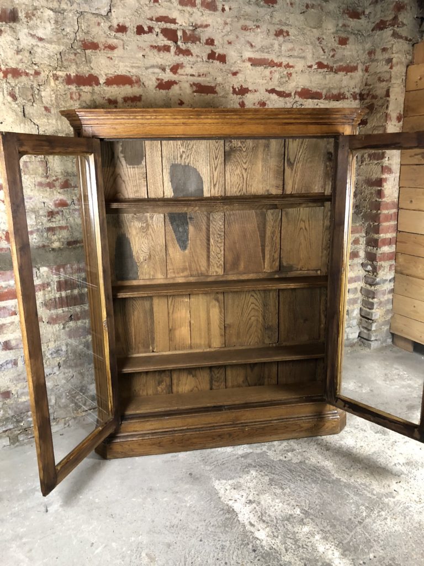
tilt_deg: -15.1
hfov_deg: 49.7
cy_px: 283
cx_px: 212
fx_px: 457
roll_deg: +1.8
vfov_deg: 63.4
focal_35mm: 28
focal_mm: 4
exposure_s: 1/11
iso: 100
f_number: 1.8
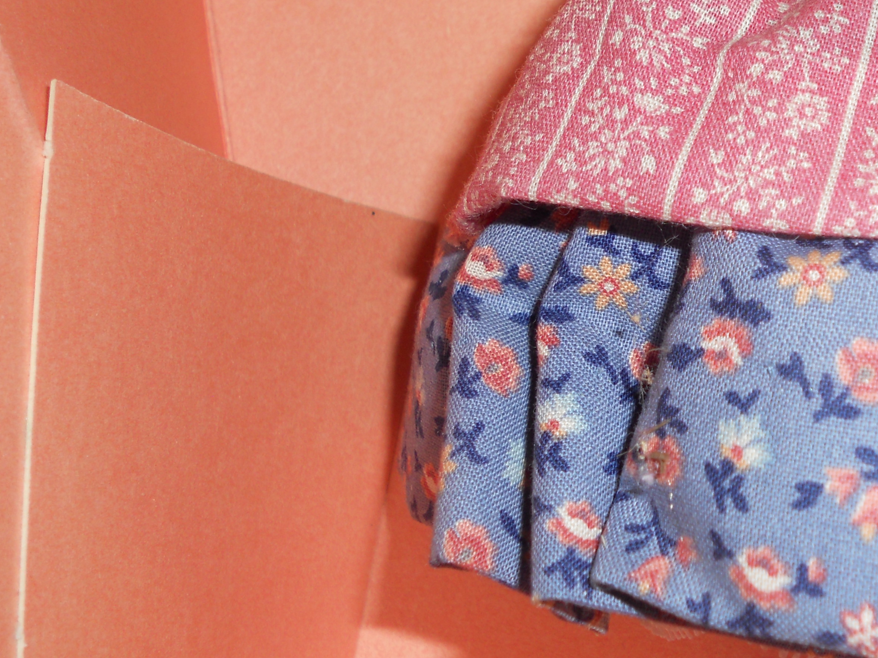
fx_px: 1395
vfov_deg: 26.5
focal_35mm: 55
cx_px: 750
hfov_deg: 33.5
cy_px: 242
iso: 80
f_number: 8.8
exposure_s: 1/25
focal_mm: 5.8
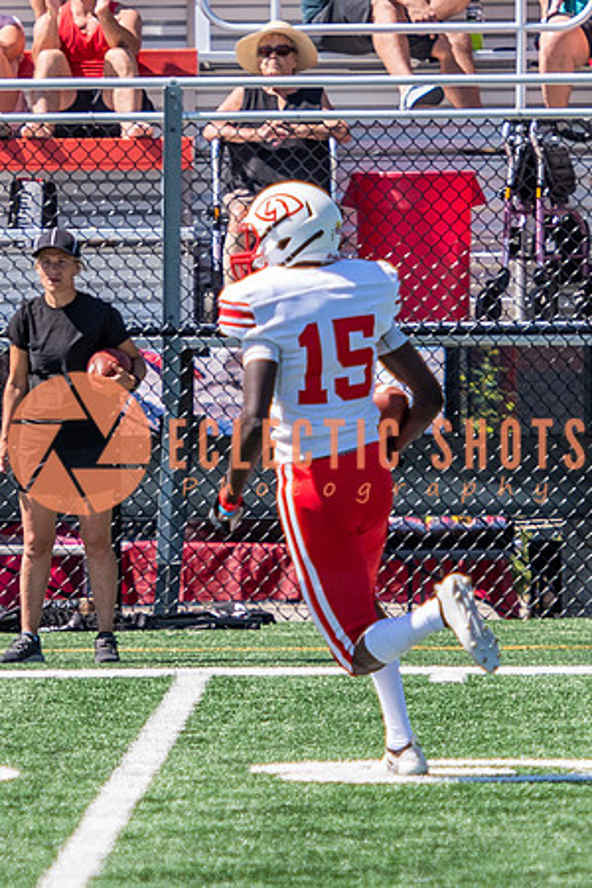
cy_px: 365
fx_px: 16510
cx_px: 259
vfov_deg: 3.1
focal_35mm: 669
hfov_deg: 2.1
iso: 160
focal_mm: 140
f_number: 2.8
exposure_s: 1/2000
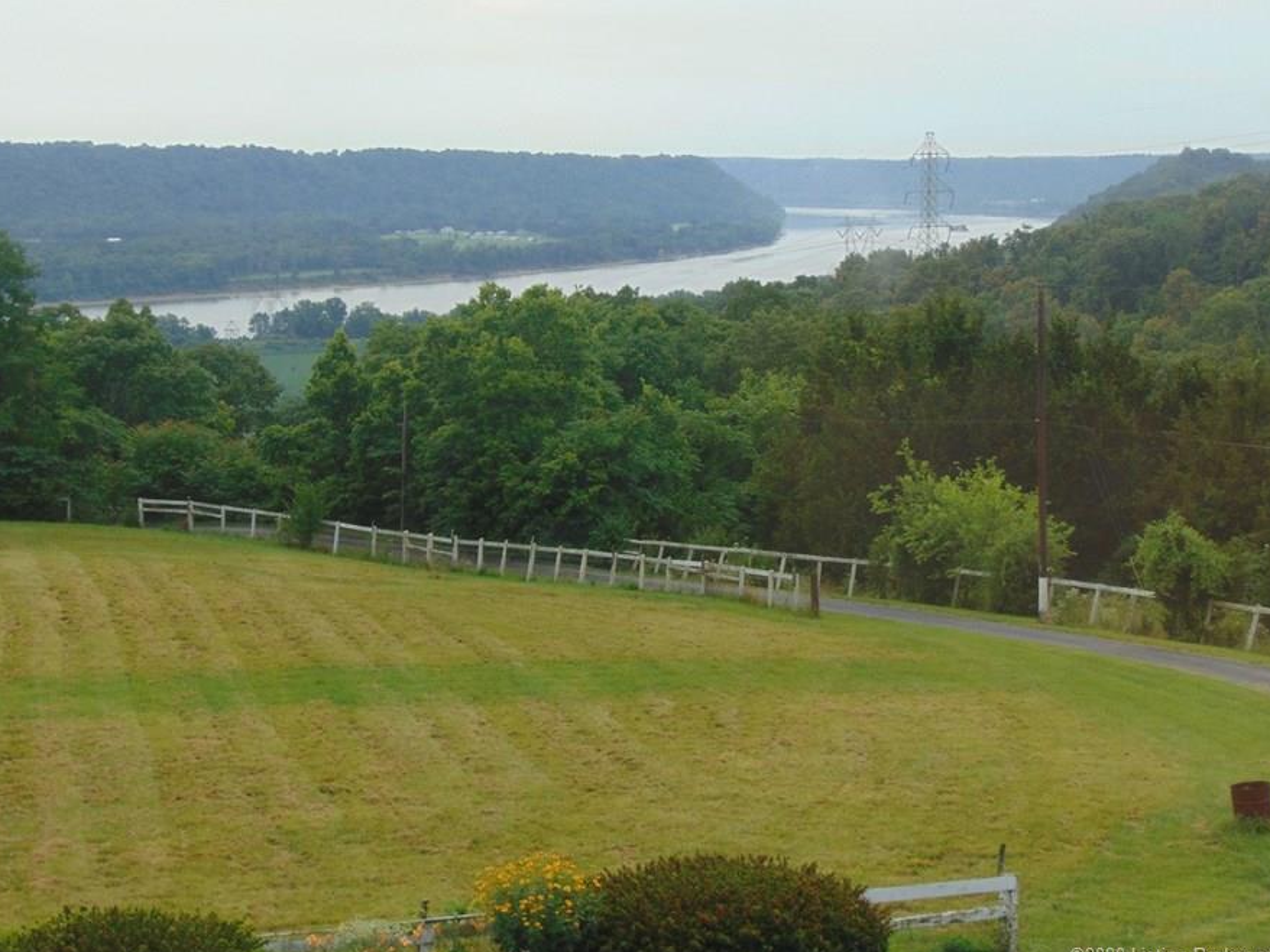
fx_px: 2567
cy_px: 414
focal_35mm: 70
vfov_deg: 21.0
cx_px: 635
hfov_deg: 27.8
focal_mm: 10.8
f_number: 3.6
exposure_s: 1/200
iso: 80
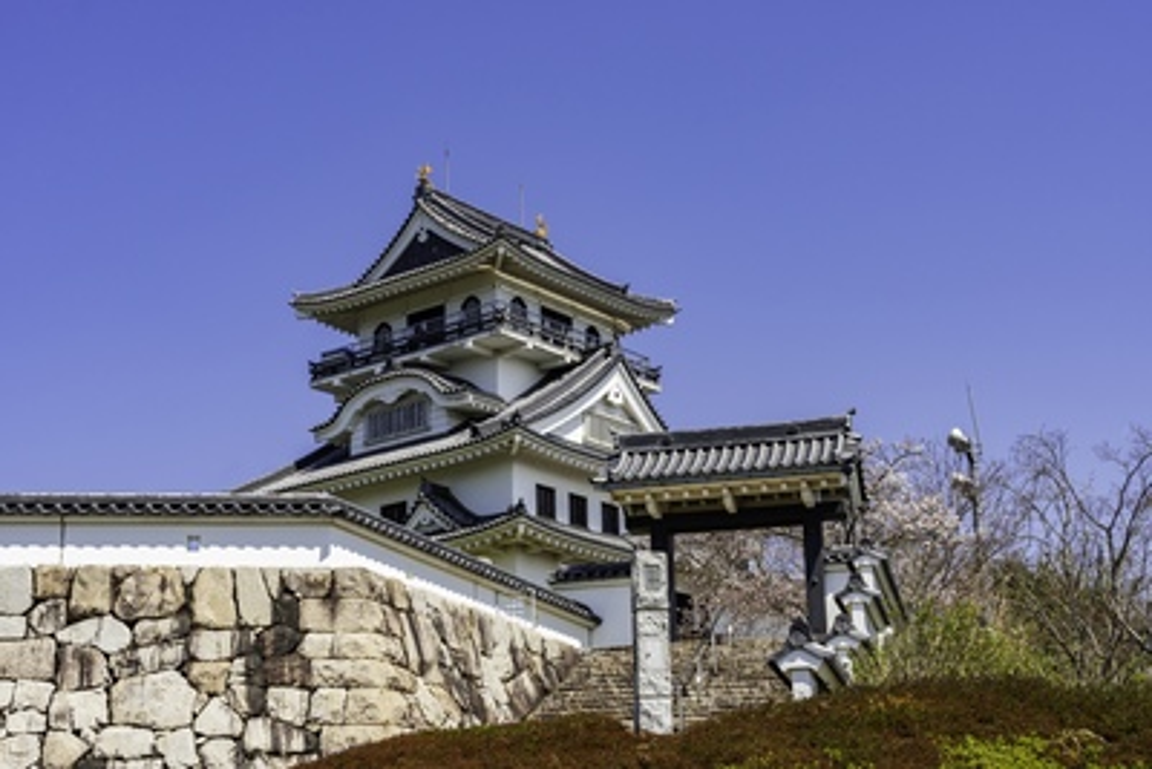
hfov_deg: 36.9
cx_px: 576
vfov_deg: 25.1
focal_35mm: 54
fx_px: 1729
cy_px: 384
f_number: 8
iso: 100
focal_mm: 36
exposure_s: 1/500
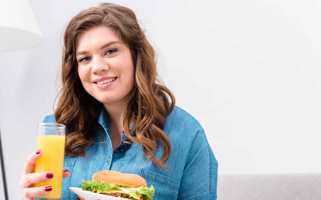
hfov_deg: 31.5
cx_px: 137
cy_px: 134
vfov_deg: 19.9
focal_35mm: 65
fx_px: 569
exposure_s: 1/200
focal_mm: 50
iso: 640
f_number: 3.5
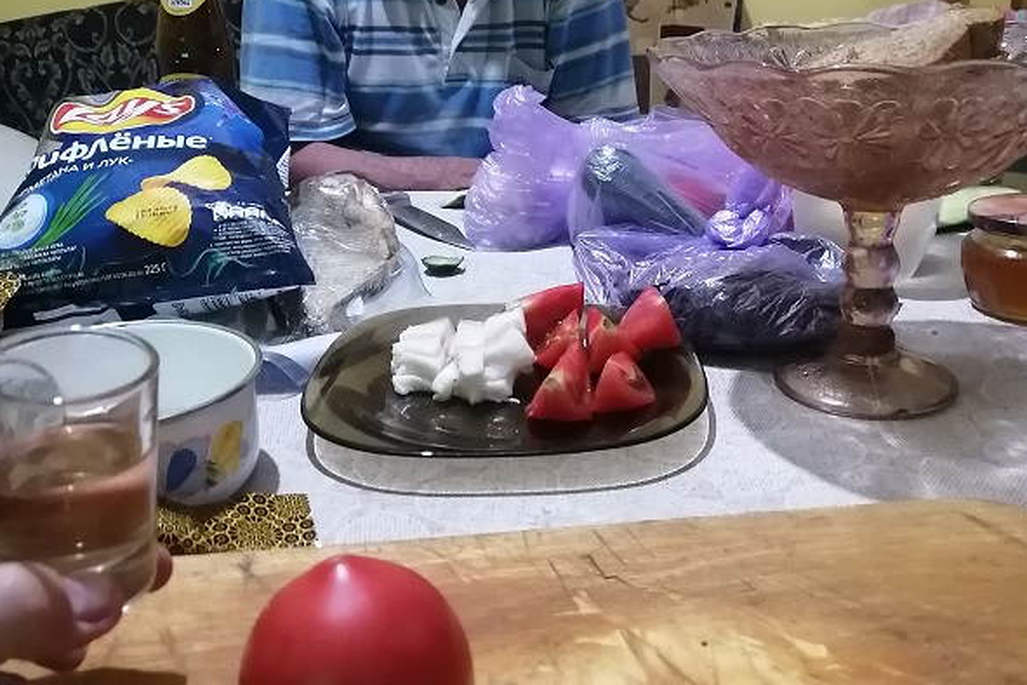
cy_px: 254
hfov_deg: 50.7
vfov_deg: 34.9
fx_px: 1084
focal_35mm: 38
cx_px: 511
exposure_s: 1/33.3
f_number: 1.8
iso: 400
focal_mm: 3.62
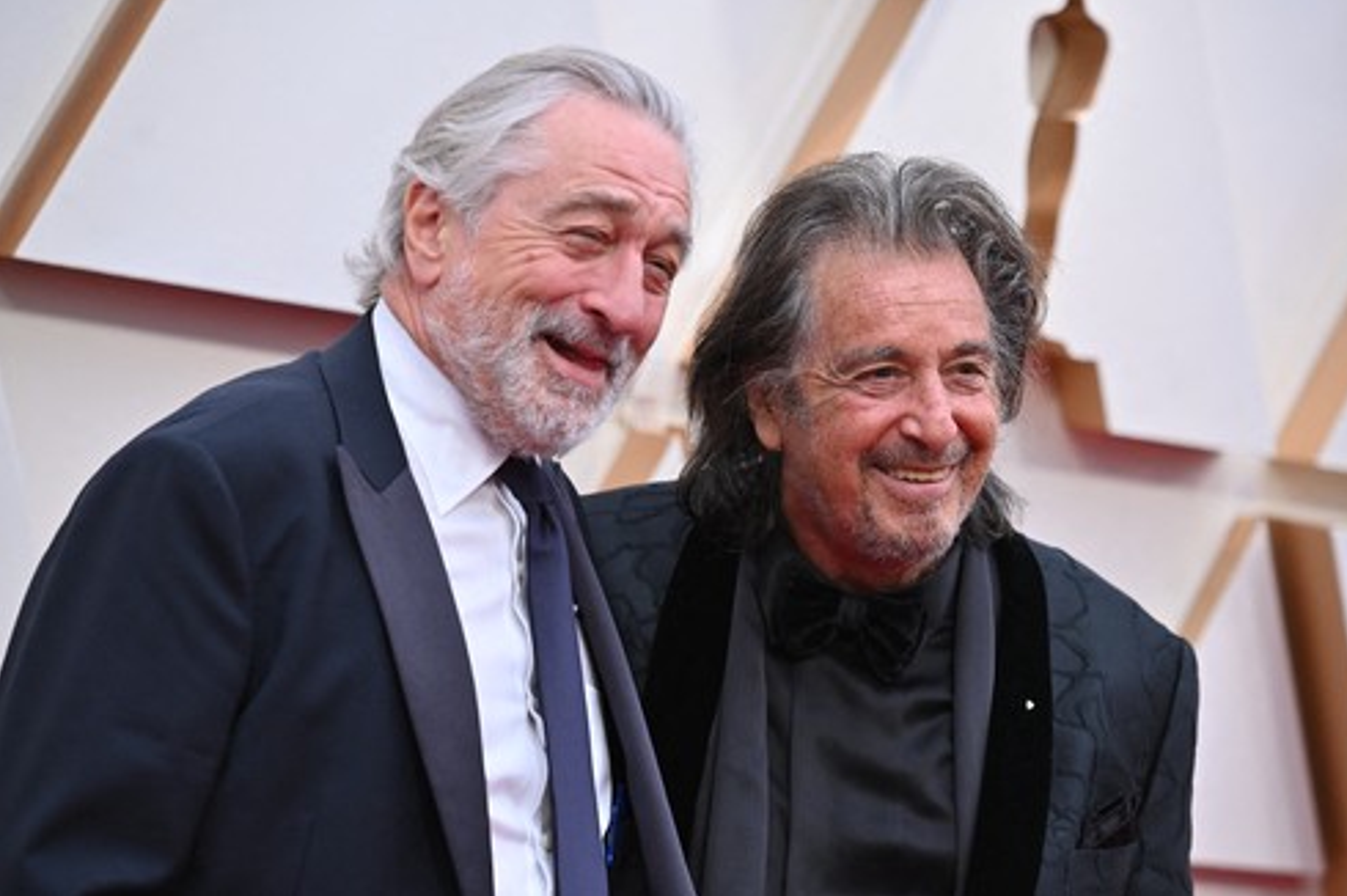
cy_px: 445
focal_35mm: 153
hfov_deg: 13.4
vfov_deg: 9.0
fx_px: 5721
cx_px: 684
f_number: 5.6
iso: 1000
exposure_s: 1/1000
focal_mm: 150
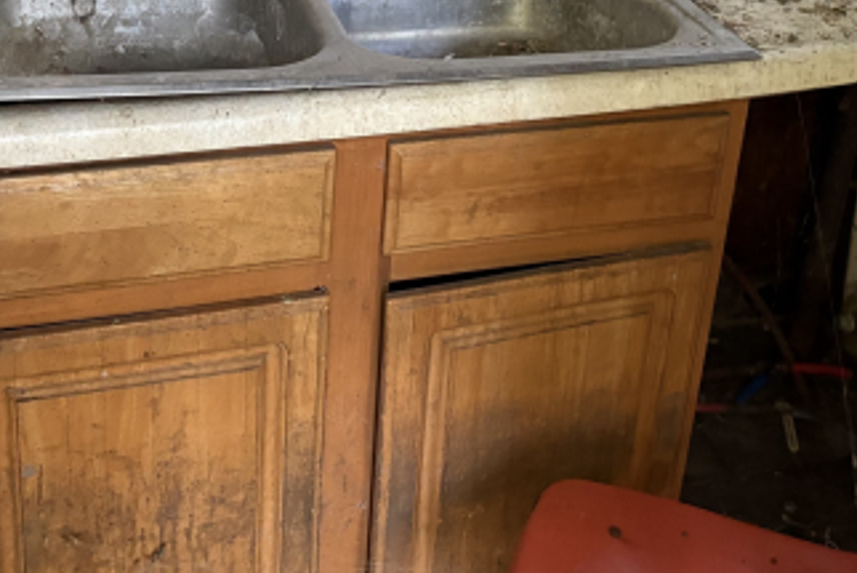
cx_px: 456
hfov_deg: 35.6
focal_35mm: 56
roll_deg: -3.6
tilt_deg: -18.7
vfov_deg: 23.0
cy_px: -32
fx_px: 1334
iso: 400
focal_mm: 5.96
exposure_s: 1/60
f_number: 1.6
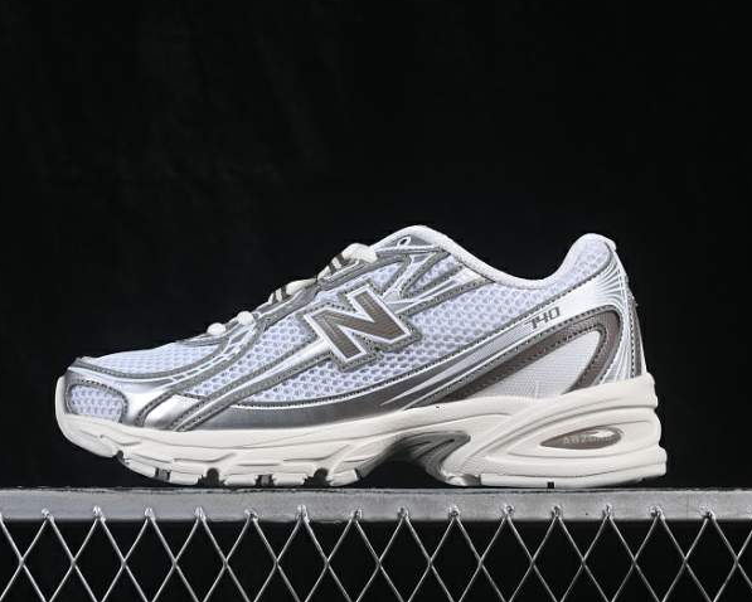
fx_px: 1915
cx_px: 370
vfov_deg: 17.9
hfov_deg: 22.2
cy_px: 297
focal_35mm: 86
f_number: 8
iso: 160
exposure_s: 1/80
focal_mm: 50
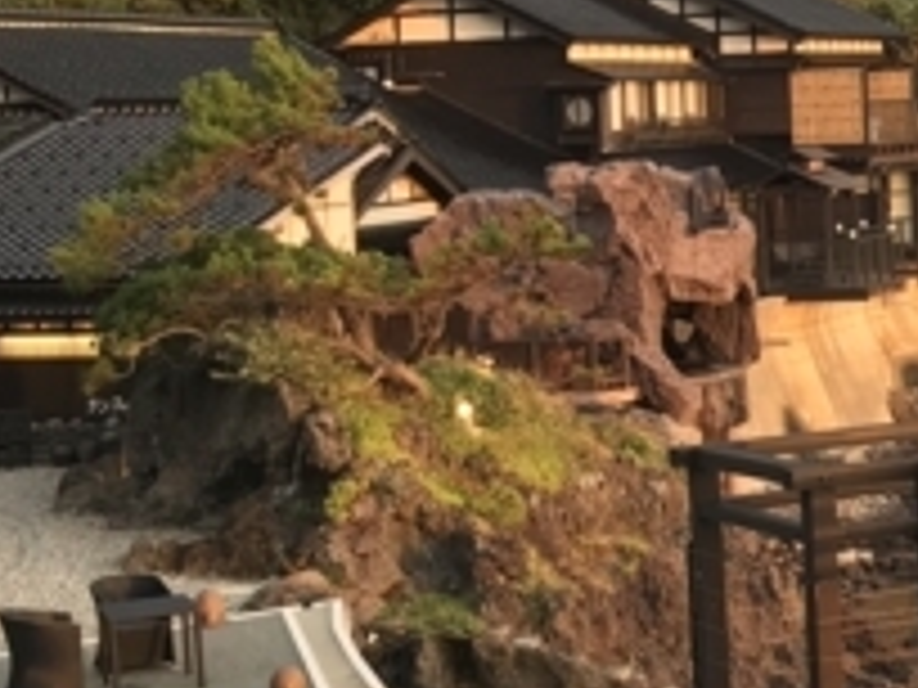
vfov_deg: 13.5
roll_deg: +2.4
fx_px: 2917
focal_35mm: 110
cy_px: 306
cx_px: 963
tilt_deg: -2.2
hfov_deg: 17.4
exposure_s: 1/60
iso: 32
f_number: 1.8
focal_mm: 3.99
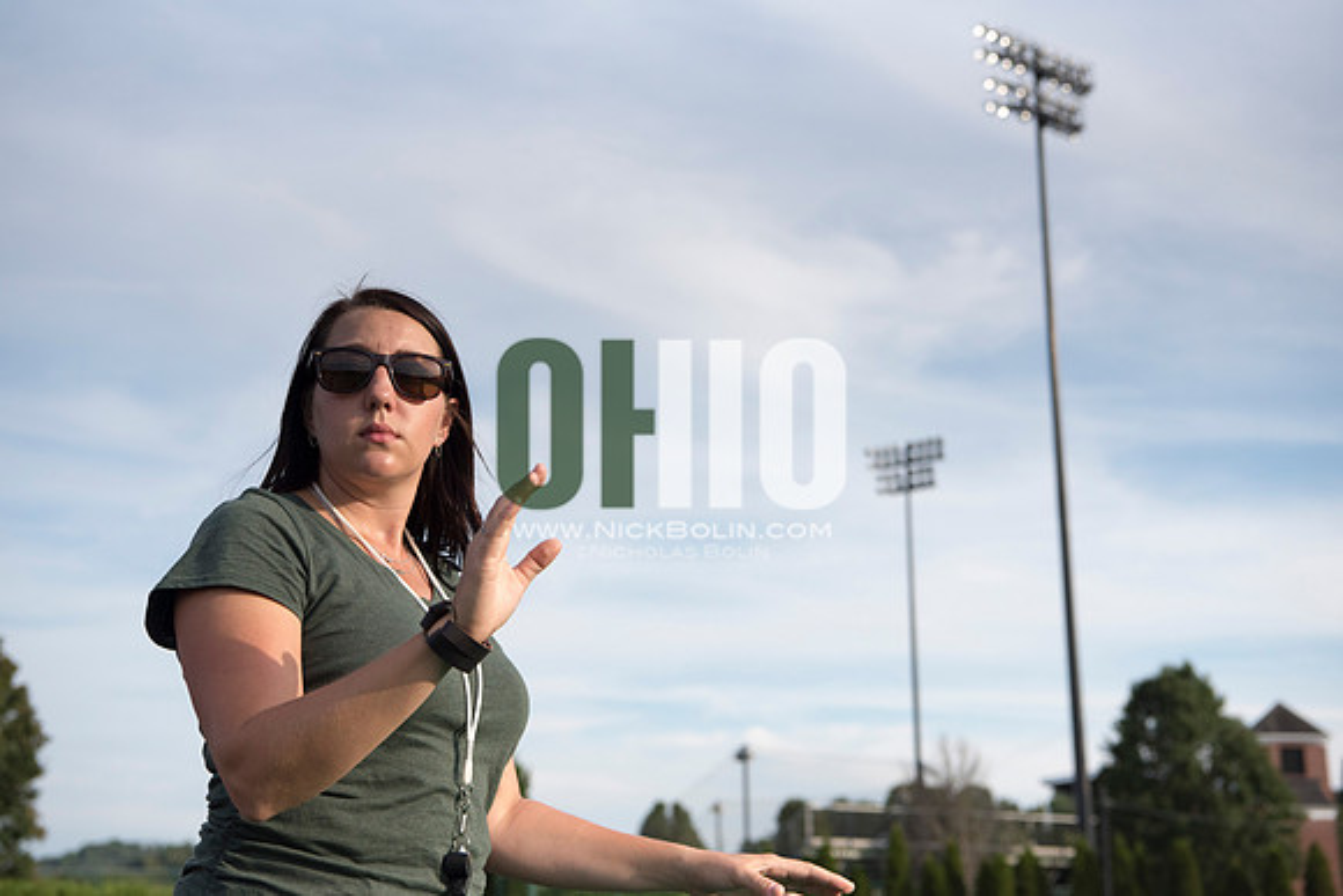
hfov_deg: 35.6
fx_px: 2090
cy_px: 448
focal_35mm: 56
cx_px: 672
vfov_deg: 24.2
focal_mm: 56
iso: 800
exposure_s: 1/4000
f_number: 5.6
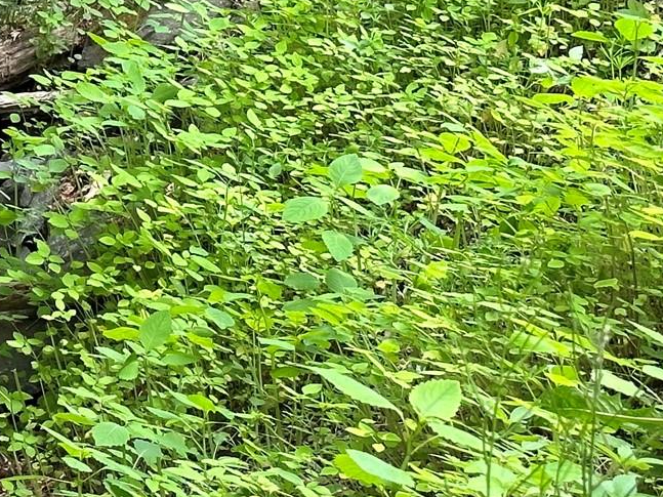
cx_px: -245
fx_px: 2911
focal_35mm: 152
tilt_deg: -14.7
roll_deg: -0.7
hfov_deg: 12.5
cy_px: 319
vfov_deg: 9.8
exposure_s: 1/140
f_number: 1.78
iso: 80
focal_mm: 6.86
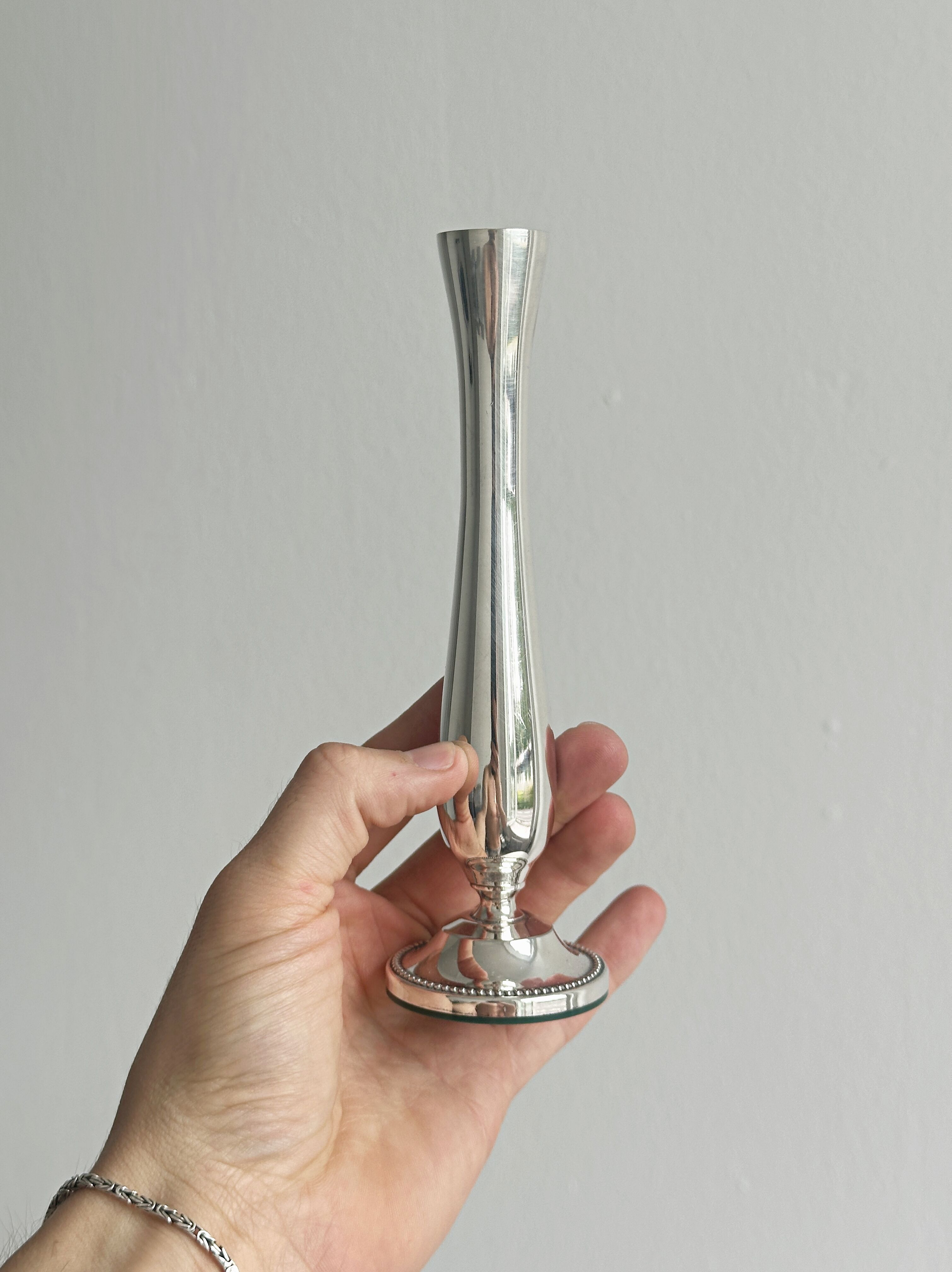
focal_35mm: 48
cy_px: 636
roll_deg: +1.3
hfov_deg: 30.2
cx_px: 476
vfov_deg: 39.7
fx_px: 1762
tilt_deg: -9.2
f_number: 1.78
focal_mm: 6.86
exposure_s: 1/690
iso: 64
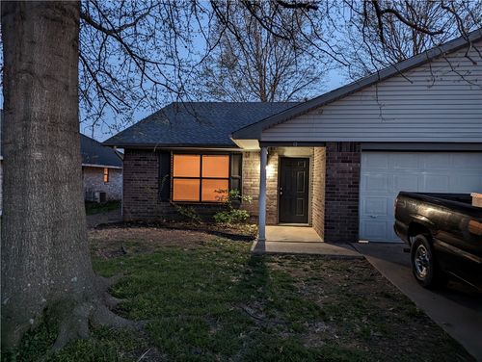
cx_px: 241
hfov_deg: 71.5
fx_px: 335
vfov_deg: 56.9
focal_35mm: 24
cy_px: 181
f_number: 1.85
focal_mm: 6.81
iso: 999
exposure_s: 1/41.1
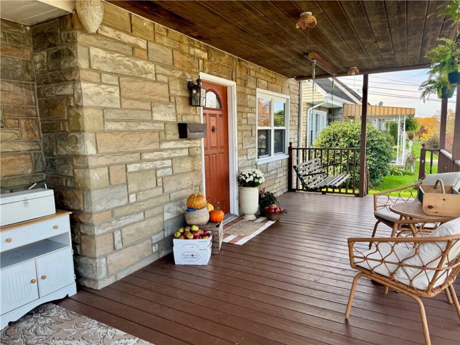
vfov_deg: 56.8
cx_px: 230
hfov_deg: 71.6
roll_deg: +0.9
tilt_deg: -8.0
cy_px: 172
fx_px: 319
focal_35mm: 24
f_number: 1.78
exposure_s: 1/448
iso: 80
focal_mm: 6.76
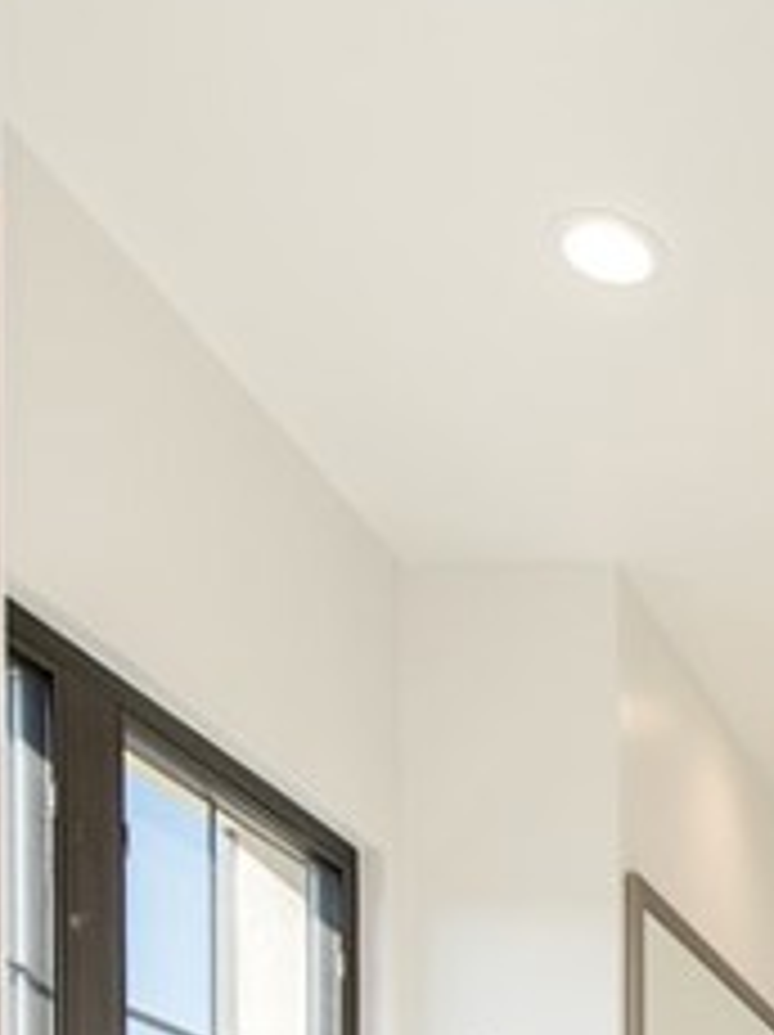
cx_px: 1184
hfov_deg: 20.6
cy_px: 1469
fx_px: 1792
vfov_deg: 25.7
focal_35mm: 60
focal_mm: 14
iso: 125
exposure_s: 1/125
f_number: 5.6
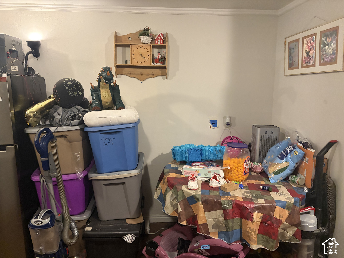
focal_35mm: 26
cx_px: 172
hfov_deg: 67.3
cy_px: 129
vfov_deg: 53.1
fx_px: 258
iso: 500
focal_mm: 5.96
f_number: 1.6
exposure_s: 1/60
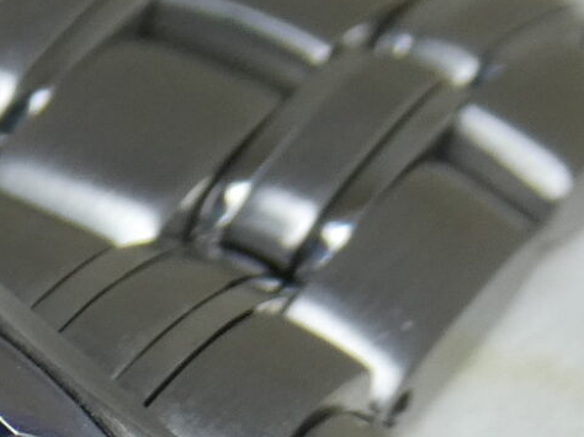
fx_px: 3372
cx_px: -458
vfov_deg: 6.9
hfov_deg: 9.4
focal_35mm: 200
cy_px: 1107
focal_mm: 6.7
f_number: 3.7
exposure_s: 1/80
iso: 100
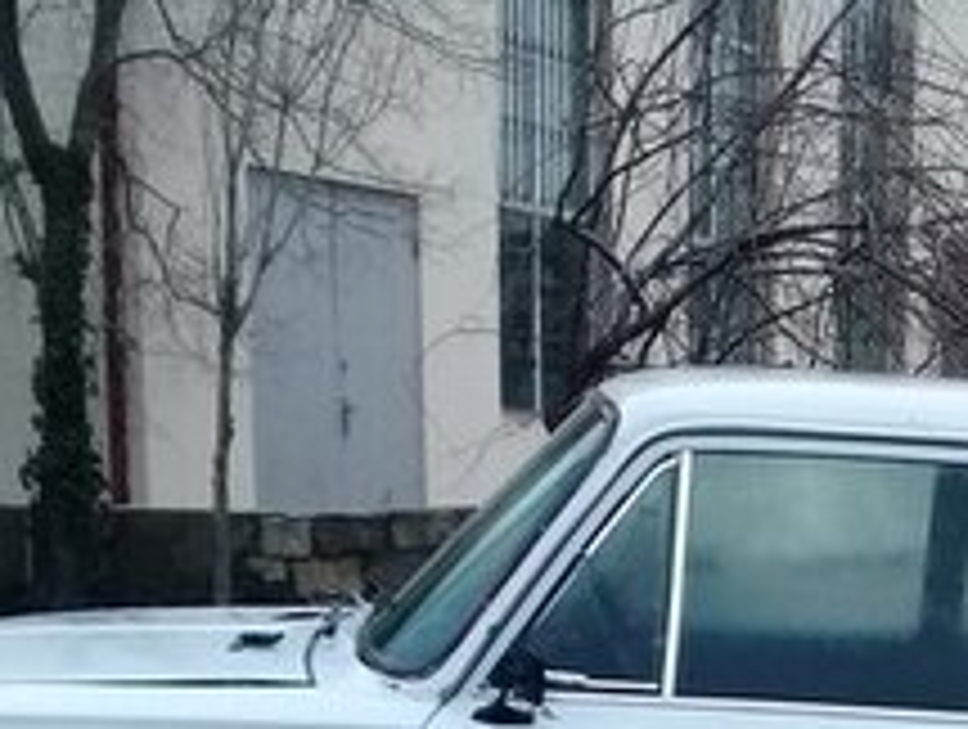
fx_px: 2661
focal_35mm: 95
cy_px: 1033
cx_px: 900
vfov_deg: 14.7
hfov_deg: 20.1
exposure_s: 1/572
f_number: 2.2
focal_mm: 3.3
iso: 64
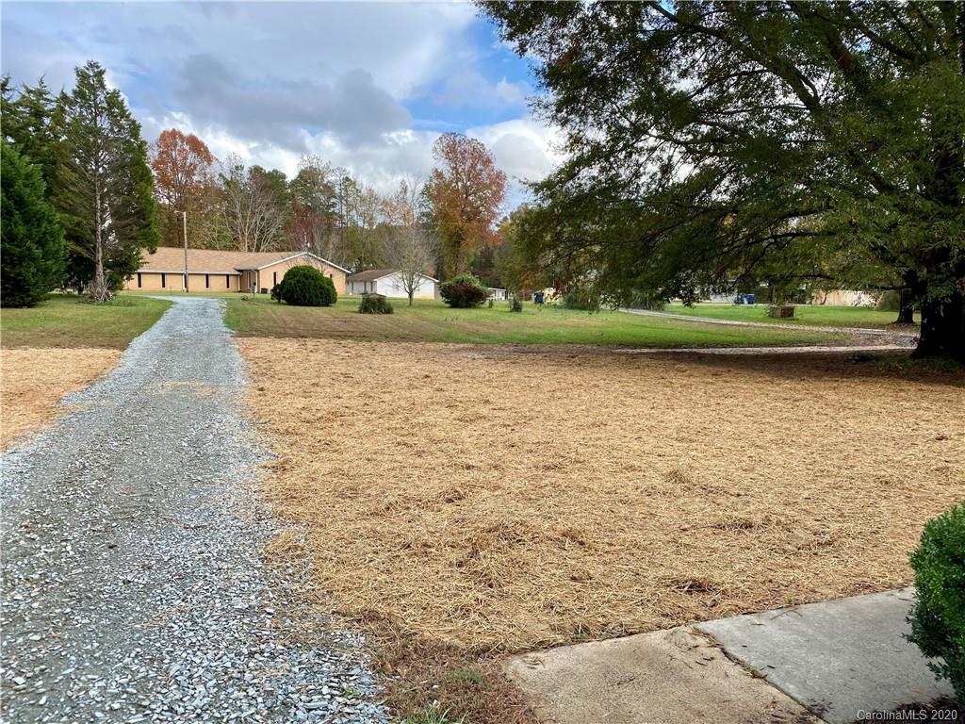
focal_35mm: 26
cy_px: 362
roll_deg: -0.4
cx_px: 482
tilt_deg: -5.8
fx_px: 725
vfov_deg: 53.1
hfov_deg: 67.3
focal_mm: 4.25
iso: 32
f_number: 1.8
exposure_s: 1/793
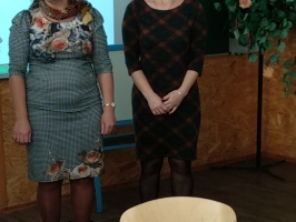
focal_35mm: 100
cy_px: 138
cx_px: 142
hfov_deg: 19.6
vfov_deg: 14.8
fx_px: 856
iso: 200
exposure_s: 1/50
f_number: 2.2
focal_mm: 3.81
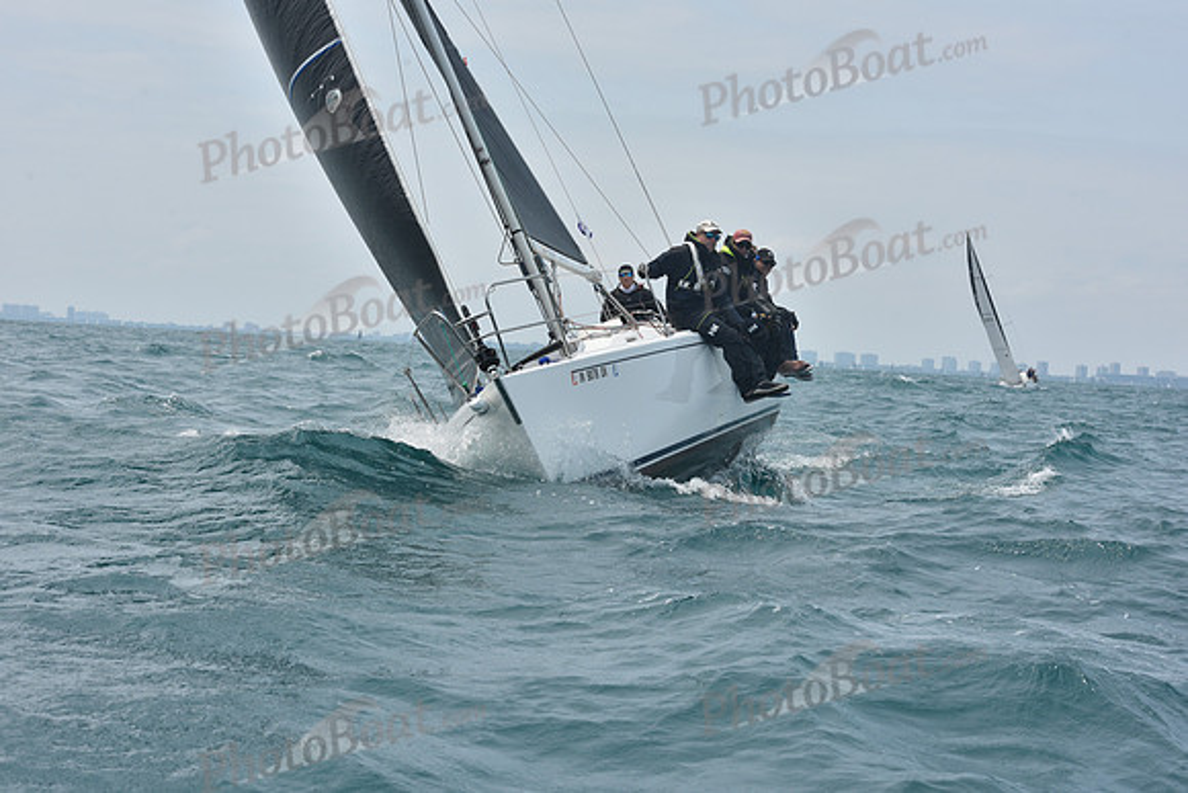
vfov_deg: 15.9
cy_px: 396
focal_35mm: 86
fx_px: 2839
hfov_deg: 23.6
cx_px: 594
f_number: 11
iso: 250
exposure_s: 1/800
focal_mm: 86
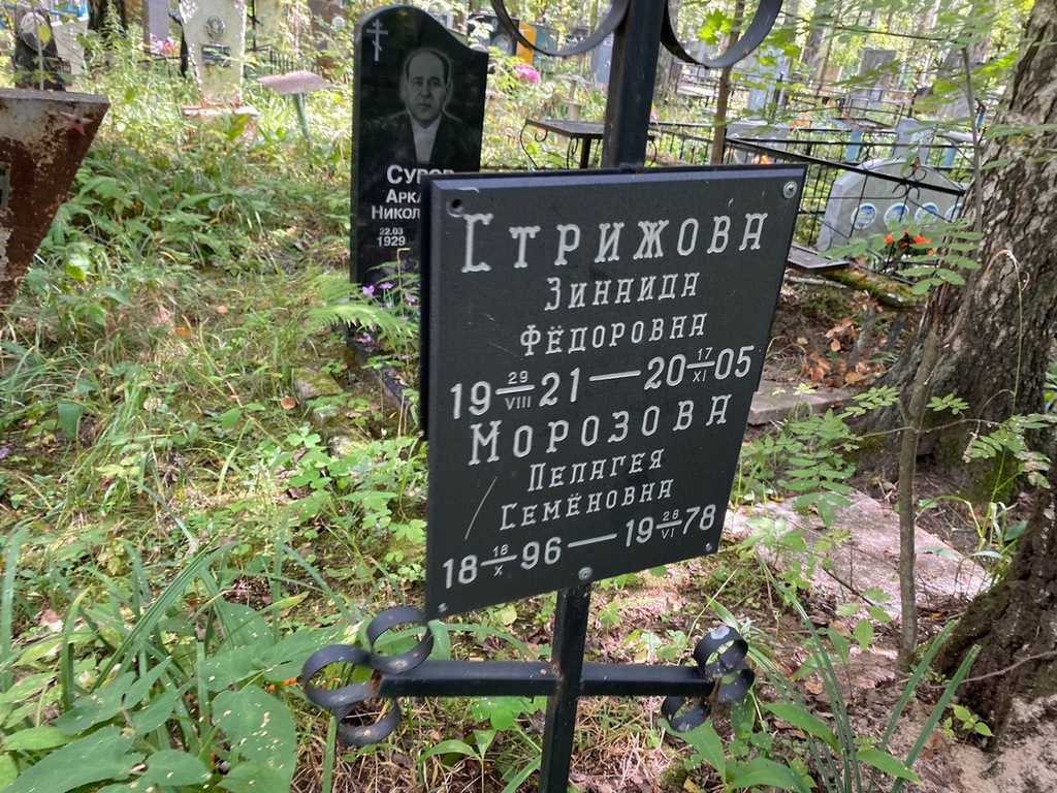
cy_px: 396
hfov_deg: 67.3
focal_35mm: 26
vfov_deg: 53.1
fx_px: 794
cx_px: 528
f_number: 1.8
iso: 125
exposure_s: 1/121
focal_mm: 4.25
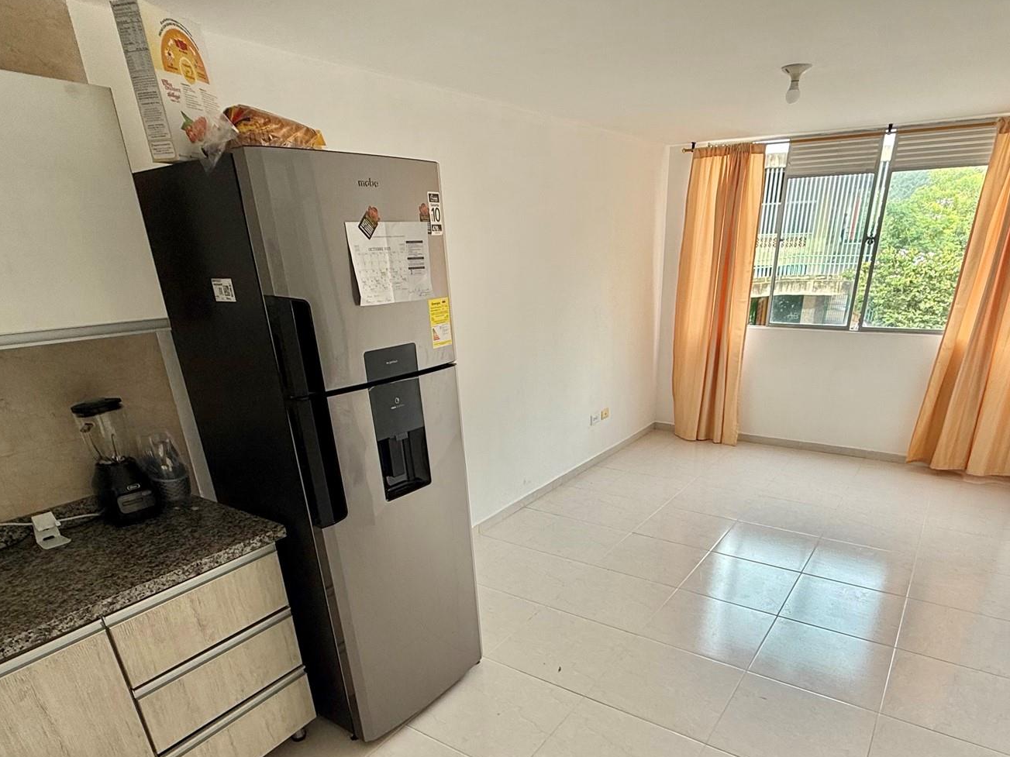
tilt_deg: -25.7
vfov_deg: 58.5
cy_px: 550
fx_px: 642
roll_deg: +1.0
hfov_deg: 76.3
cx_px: 539
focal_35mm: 22
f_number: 2.2
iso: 50
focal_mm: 2.22
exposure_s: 1/99
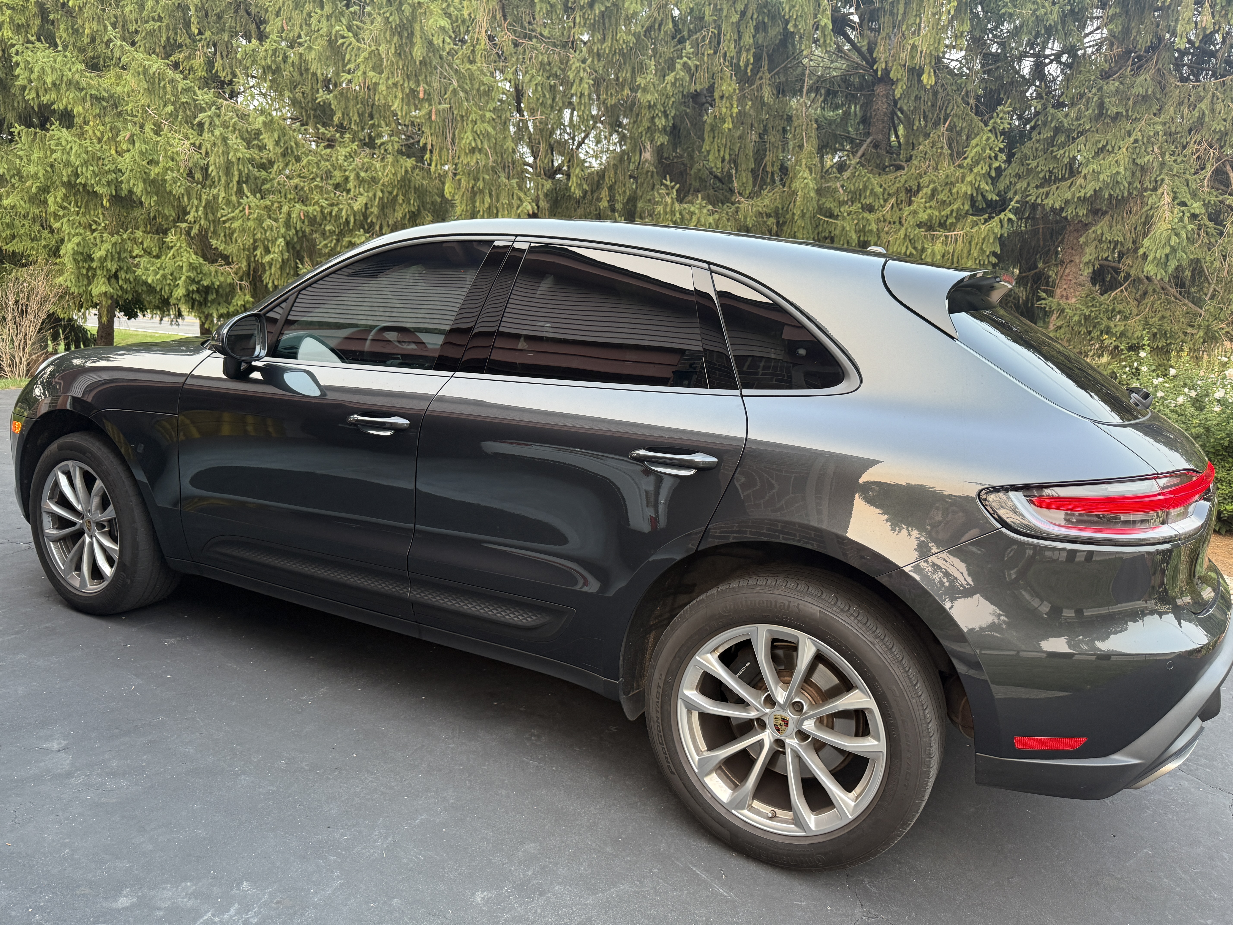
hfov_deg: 71.6
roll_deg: -1.3
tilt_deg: -10.9
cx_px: 616
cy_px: 462
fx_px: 855
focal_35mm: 24
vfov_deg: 56.8
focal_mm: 6.76
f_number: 1.78
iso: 160
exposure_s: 1/50
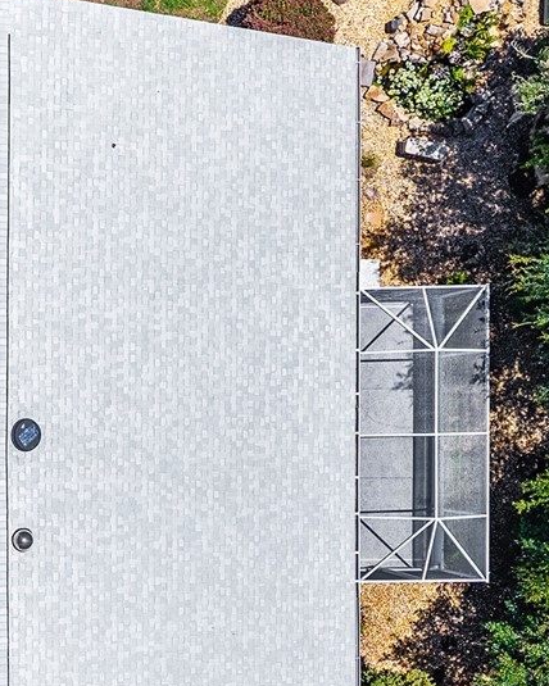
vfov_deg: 27.1
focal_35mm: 70
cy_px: 424
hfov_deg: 20.3
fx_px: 1422
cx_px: -127
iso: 110
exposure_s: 1/500
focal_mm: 8.67
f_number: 1.8
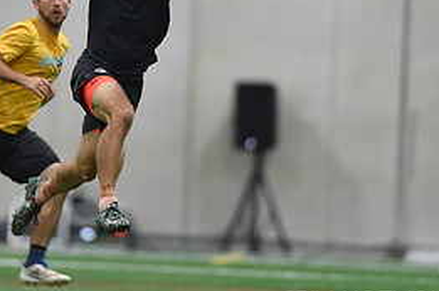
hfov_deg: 2.3
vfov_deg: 1.5
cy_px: 50
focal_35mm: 889
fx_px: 10821
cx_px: 177
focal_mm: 400
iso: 10000
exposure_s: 1/500
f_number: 2.8
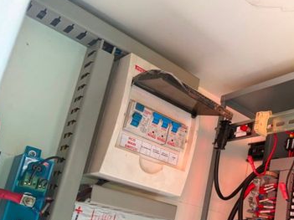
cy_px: 166
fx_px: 348
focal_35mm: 41
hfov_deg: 43.3
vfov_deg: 34.3
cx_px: 242
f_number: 1.78
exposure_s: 1/96
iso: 200
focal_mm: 6.76
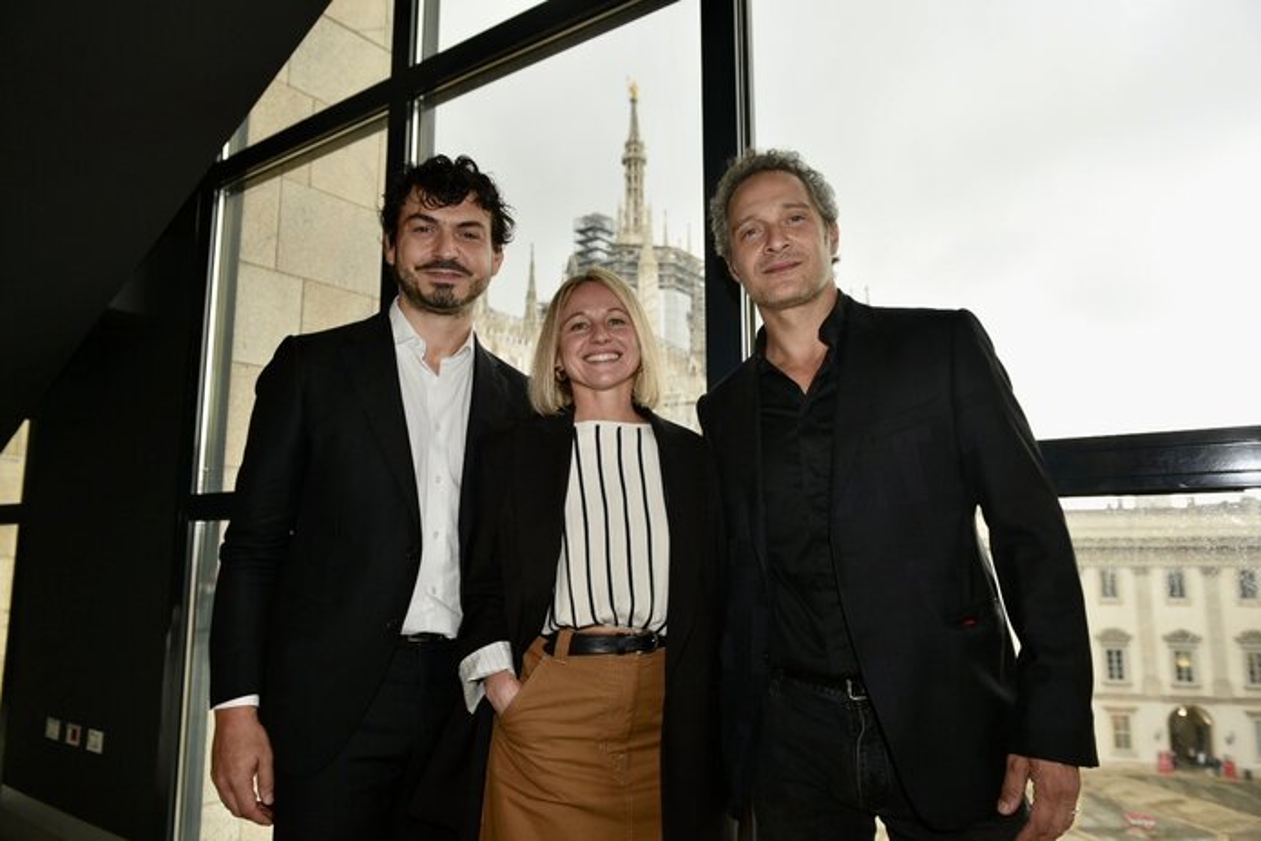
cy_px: 420
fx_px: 841
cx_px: 630
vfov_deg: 53.1
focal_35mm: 24
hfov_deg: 73.7
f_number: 4
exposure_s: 1/125
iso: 400
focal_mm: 24
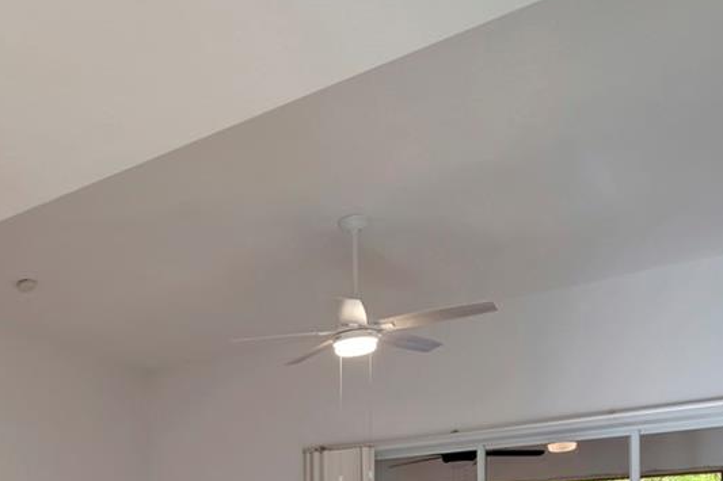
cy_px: 580
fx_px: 843
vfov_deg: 27.9
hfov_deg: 38.5
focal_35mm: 42
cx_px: -71
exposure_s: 1/30
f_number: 9
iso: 640
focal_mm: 14
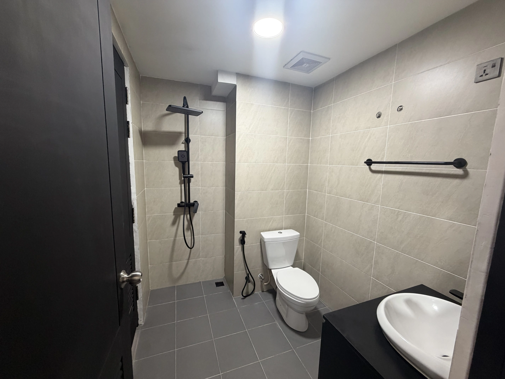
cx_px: 252
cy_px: 190
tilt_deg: -7.0
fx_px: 204
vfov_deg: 85.7
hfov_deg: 102.1
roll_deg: -1.0
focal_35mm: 14
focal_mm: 2.22
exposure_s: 1/51
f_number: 2.2
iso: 250
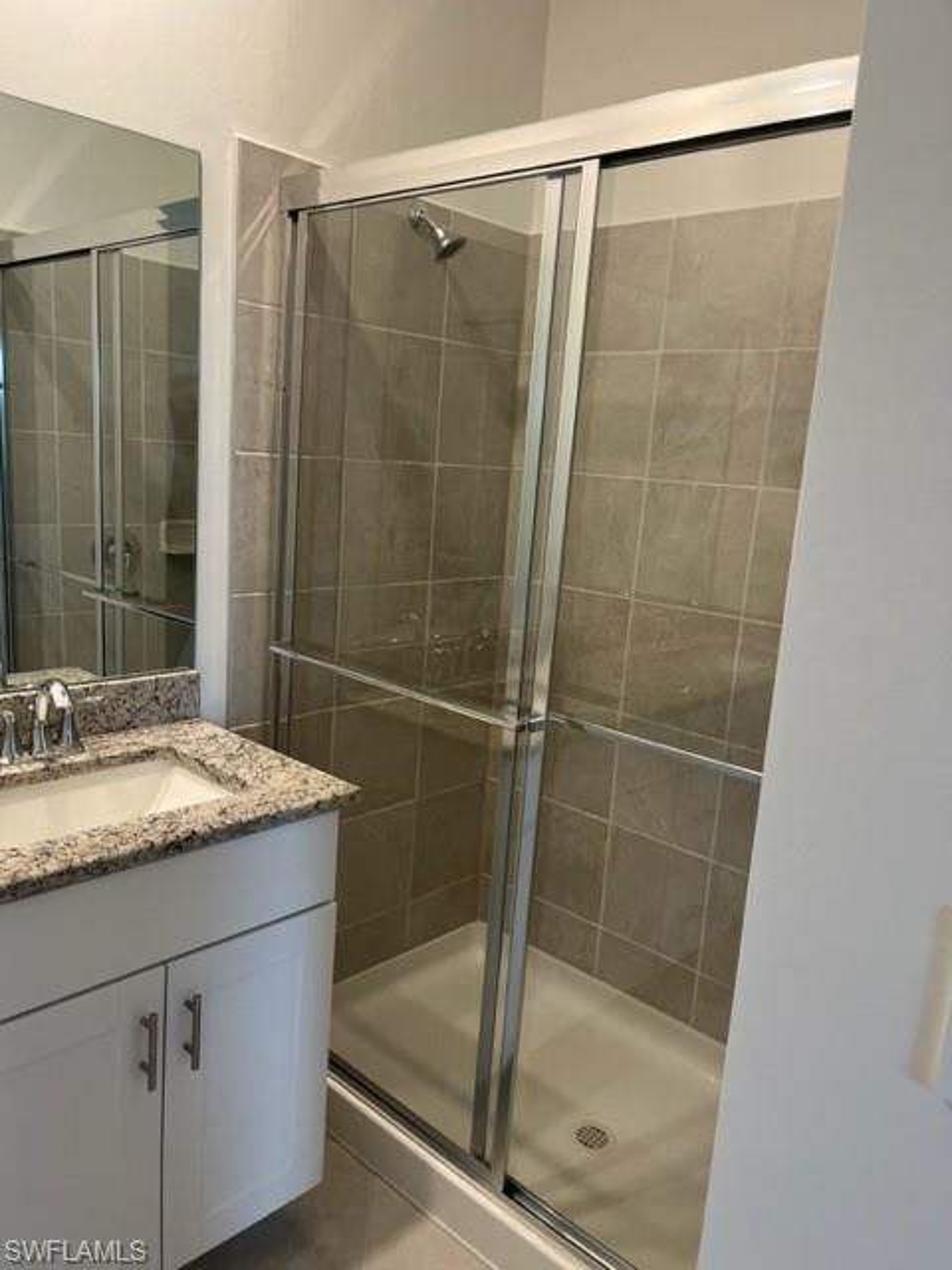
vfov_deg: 67.3
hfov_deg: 53.1
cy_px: 635
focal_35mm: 26
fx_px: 953
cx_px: 476
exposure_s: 1/60
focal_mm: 5.1
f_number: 1.6
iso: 64
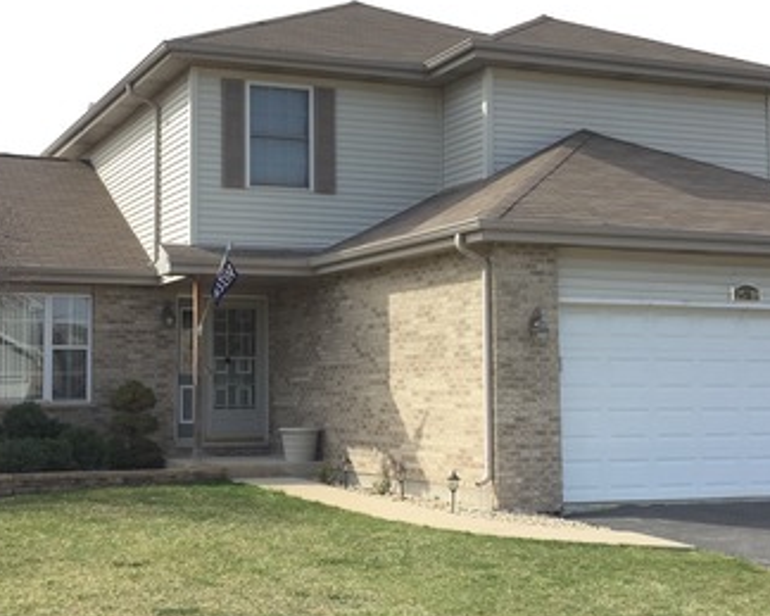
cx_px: 307
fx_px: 1276
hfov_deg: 33.5
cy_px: 309
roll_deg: -0.1
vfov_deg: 27.1
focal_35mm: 56
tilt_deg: +2.9
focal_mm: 4.15
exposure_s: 1/842
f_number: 2.2
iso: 32
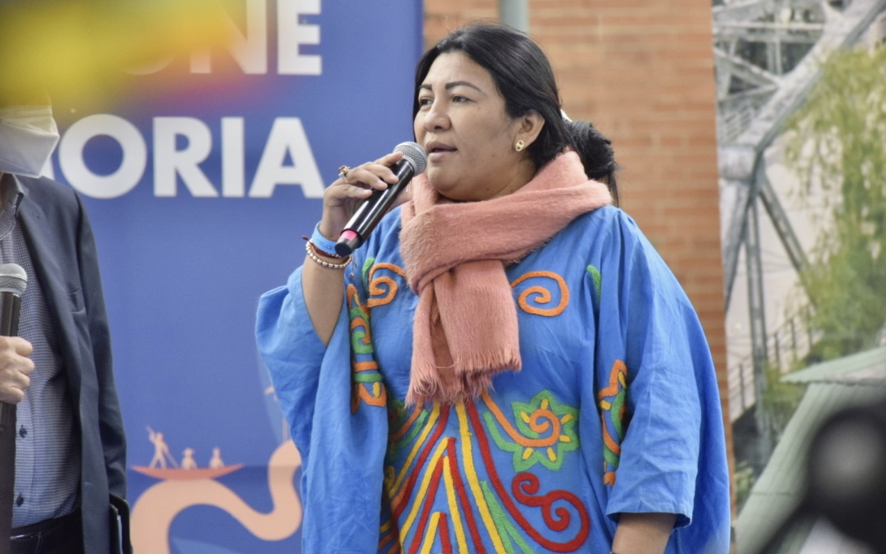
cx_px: 442
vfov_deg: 6.1
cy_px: 290
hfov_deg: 9.8
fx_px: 5192
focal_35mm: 215
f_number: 5.6
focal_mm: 140
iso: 800
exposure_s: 1/160
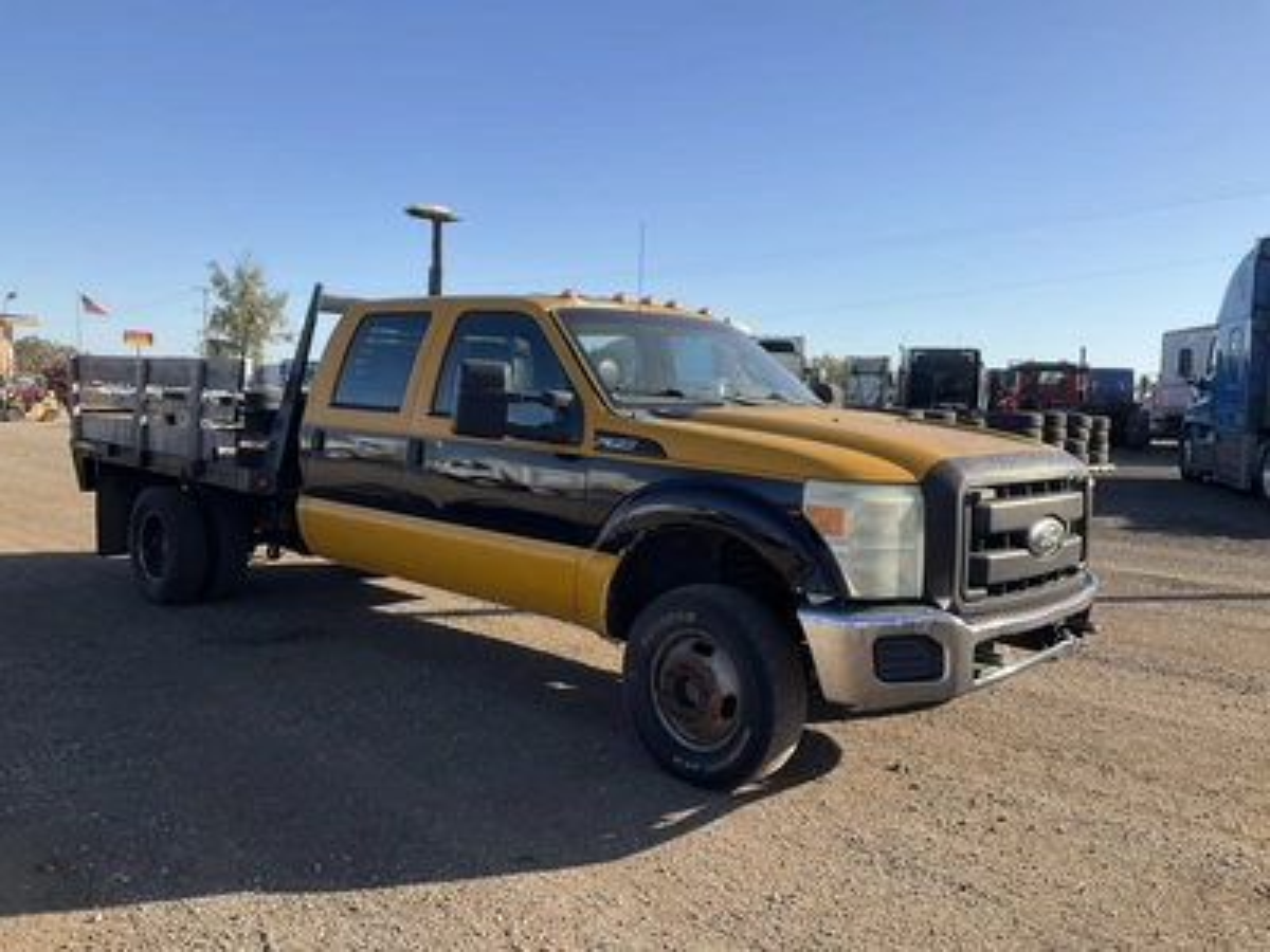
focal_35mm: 29
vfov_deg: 48.2
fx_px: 1064
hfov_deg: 61.7
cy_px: 476
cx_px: 635
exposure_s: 1/1221
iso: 25
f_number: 1.8
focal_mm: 3
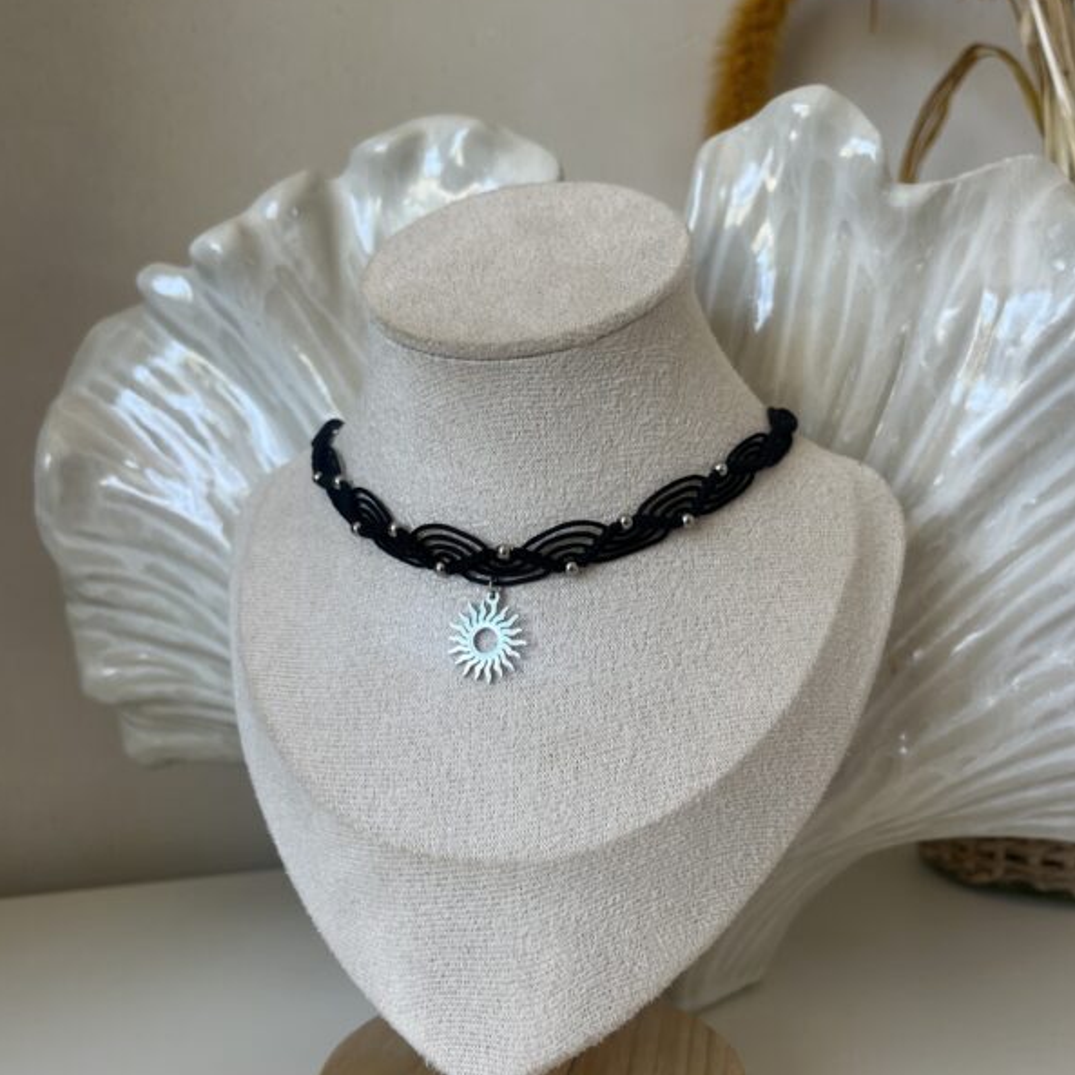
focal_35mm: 31
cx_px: 535
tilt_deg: -6.1
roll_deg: -0.1
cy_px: 613
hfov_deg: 52.5
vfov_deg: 52.4
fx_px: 1089
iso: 32
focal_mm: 5.1
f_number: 1.6
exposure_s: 1/135
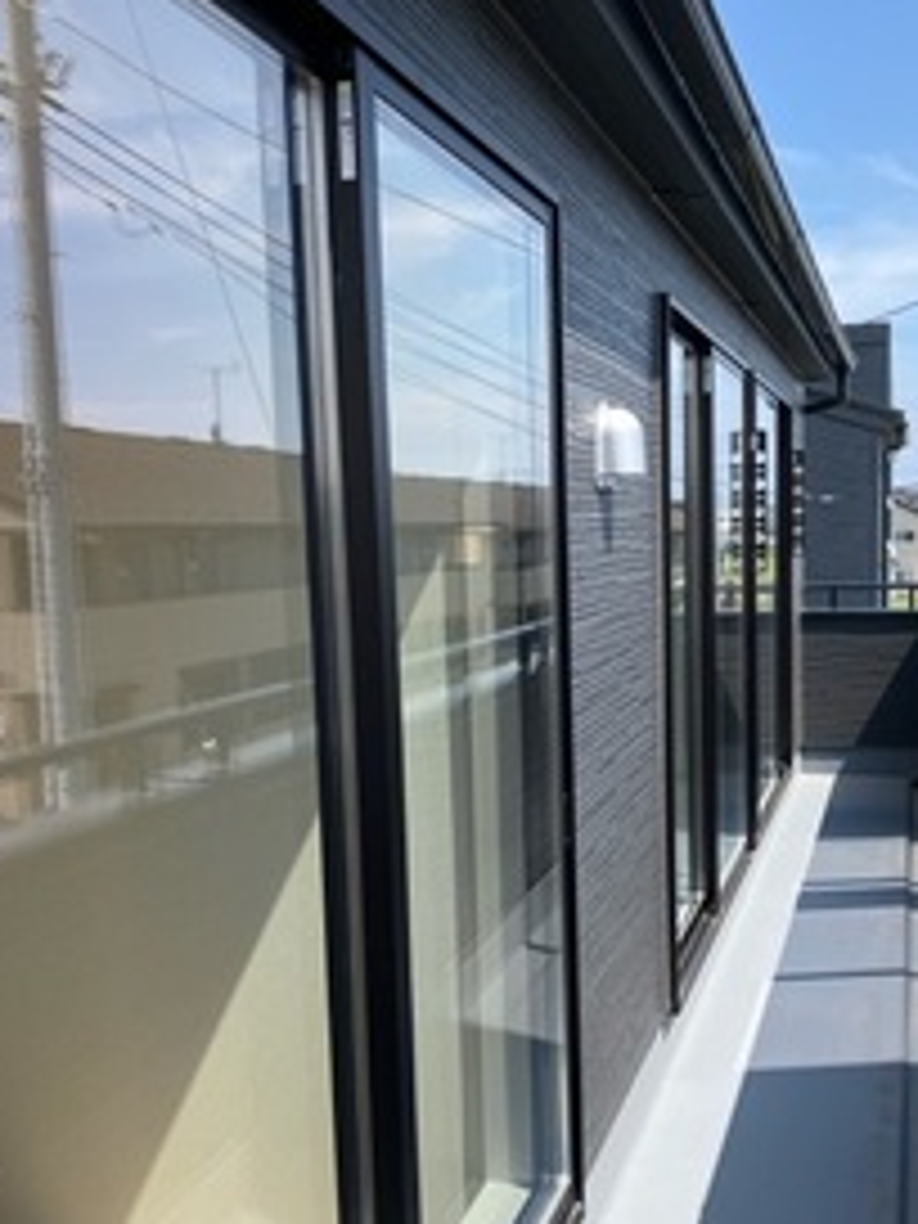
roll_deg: +1.5
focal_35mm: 37
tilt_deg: -6.9
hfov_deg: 38.5
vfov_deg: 50.0
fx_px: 1308
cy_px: 702
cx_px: 540
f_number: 1.8
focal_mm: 3.99
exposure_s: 1/972
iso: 32
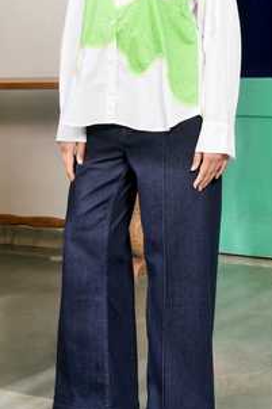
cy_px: 123
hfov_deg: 18.6
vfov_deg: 27.5
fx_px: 828
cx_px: 161
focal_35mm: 73
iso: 200
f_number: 8
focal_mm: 42
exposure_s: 1/160
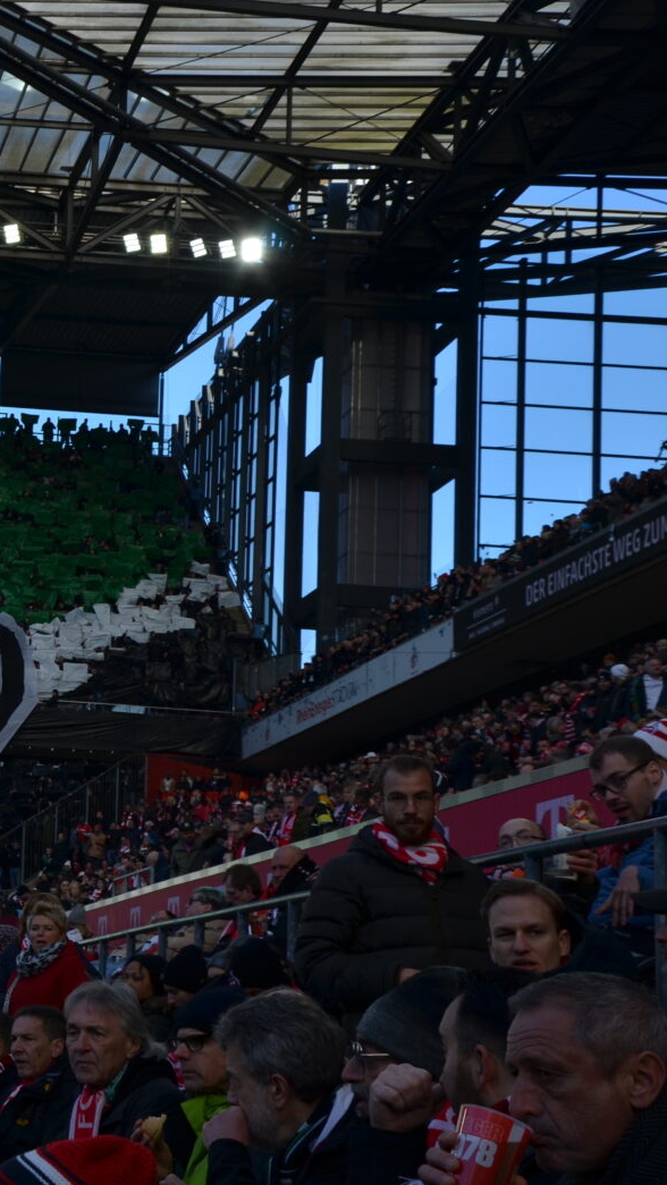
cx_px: -231
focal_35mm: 72
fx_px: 2263
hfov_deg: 15.8
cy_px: 596
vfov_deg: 29.3
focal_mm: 30
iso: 125
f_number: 8
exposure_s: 1/250
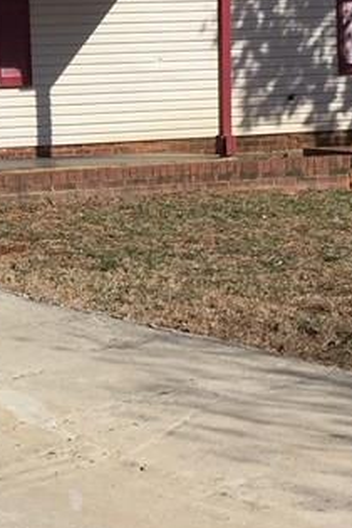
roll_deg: +2.6
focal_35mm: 98
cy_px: 203
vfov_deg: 20.8
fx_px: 1437
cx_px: -79
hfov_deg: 13.5
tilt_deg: -5.7
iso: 25
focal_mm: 4.15
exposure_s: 1/2262
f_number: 2.2
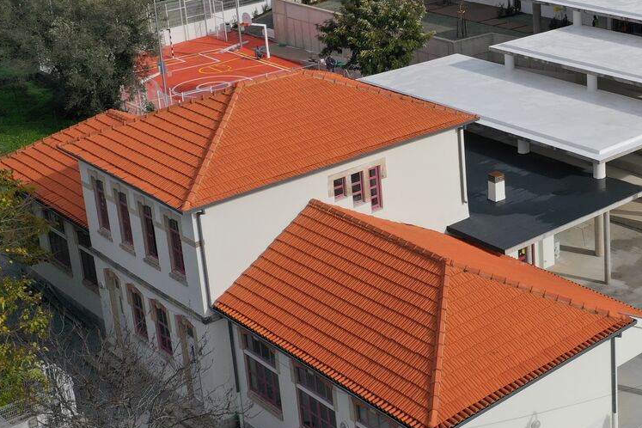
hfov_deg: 30.9
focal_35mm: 60
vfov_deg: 22.3
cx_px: 650
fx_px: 1070
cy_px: 86
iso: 100
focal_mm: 10.26
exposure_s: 1/800
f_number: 6.3
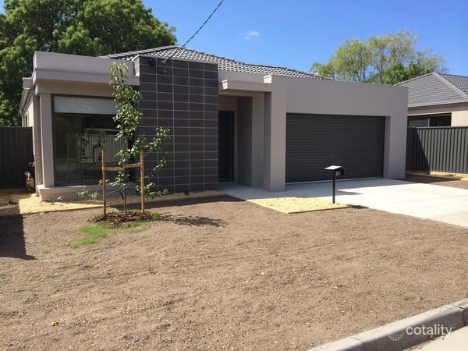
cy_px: 176
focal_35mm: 30
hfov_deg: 60.0
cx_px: 234
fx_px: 406
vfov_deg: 46.8
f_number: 2.2
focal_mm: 4.12
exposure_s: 1/1580
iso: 32
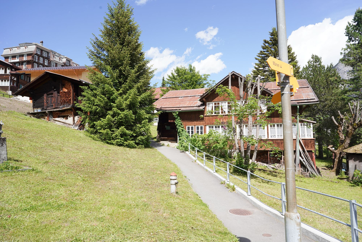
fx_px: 241
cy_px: 121
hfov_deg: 73.7
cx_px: 181
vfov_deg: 53.1
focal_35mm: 24
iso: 100
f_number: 11
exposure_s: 1/100
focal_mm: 24
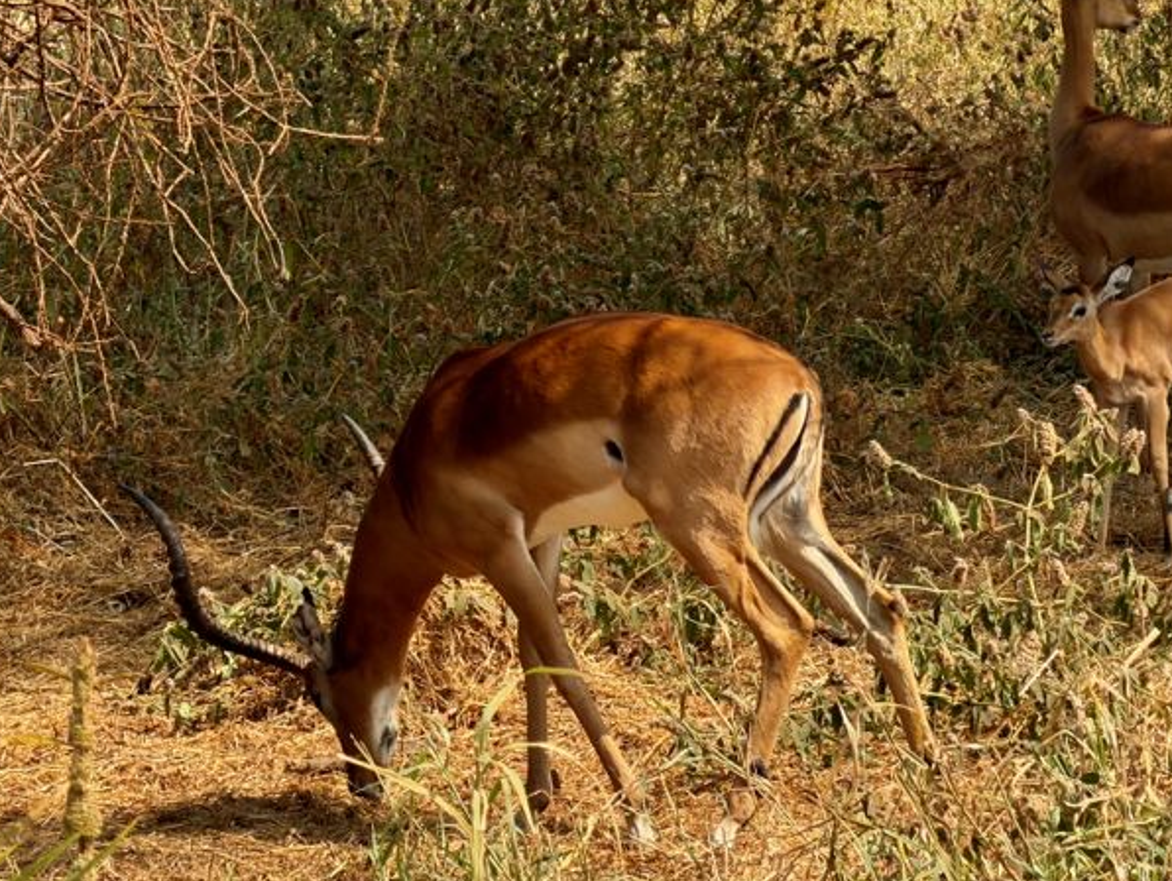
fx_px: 9657
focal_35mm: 285
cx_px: 806
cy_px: 387
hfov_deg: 6.9
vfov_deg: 5.2
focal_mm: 16.89
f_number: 2.8
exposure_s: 1/448
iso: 50
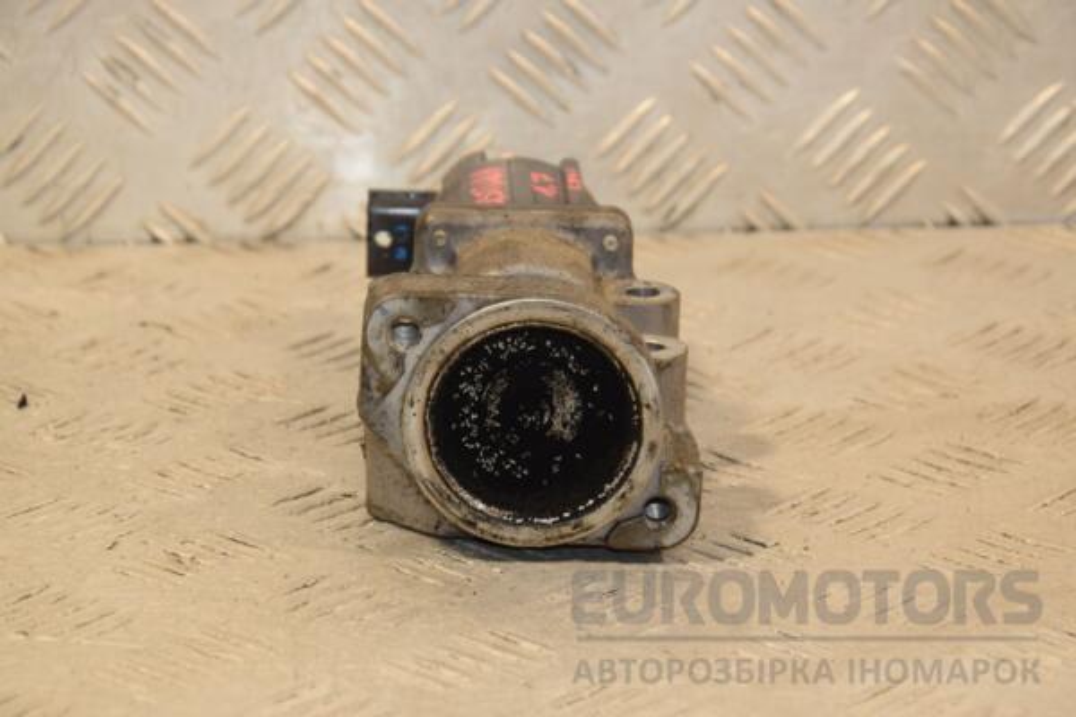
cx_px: 538
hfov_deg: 16.1
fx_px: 3811
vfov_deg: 10.8
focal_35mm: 128
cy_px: 358
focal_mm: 85
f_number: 8
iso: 800
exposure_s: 1/100
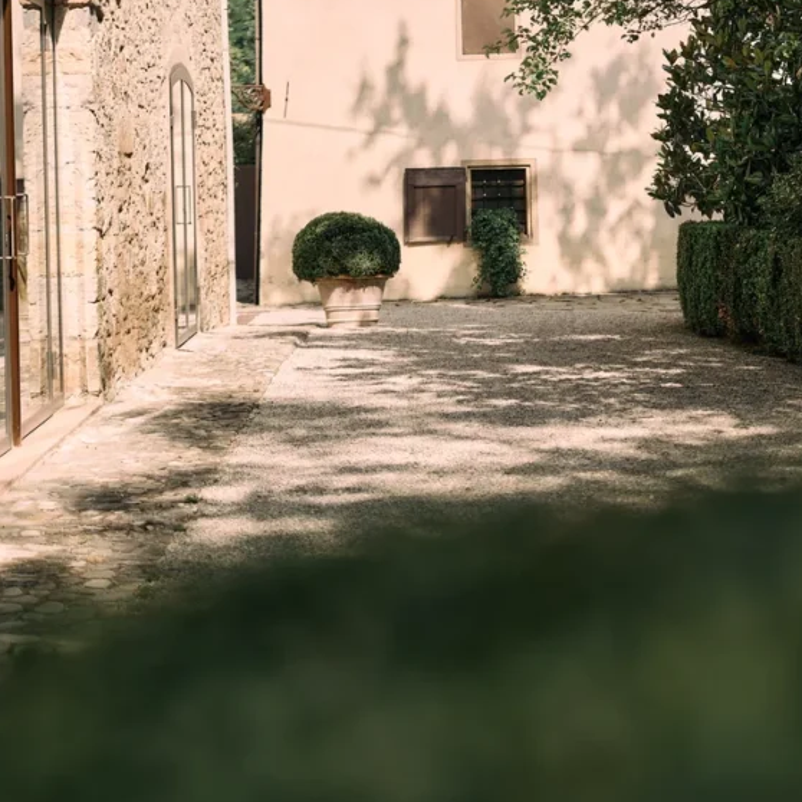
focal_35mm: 78
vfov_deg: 21.9
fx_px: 2045
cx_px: 428
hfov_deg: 22.2
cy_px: 151
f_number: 2.2
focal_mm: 50
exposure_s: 1/250
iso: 160
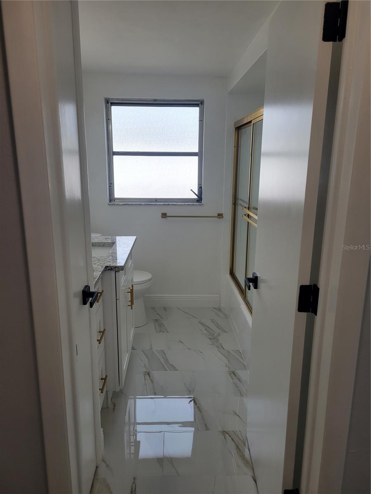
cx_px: 186
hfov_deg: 53.1
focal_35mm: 26
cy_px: 247
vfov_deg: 67.3
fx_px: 372
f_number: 1.8
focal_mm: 5.4
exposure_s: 1/224
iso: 40
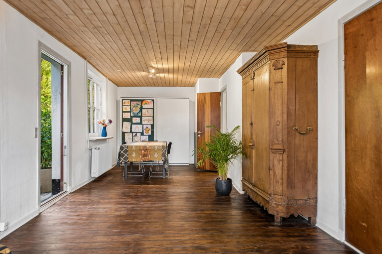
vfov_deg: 54.1
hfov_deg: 74.8
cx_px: 195
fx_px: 250
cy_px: 128
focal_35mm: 24
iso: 200
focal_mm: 22.5
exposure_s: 1/2
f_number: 8
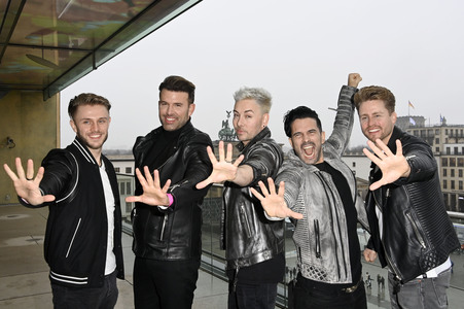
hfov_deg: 54.5
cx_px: 232
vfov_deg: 37.8
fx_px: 451
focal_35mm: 35
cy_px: 154
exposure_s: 1/125
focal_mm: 35
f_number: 10
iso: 1600
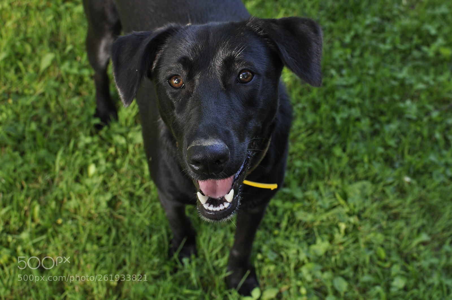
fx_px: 658
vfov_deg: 25.7
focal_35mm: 52
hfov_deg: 37.9
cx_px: 226
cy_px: 150
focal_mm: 35
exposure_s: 1/125
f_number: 5.6
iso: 400
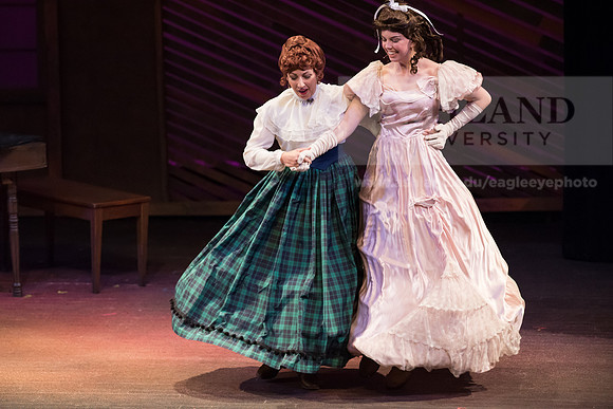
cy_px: 204
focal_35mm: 300
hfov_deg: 6.9
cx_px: 306
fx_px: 5109
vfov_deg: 4.6
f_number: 4
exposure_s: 1/400
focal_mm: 300
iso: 3200
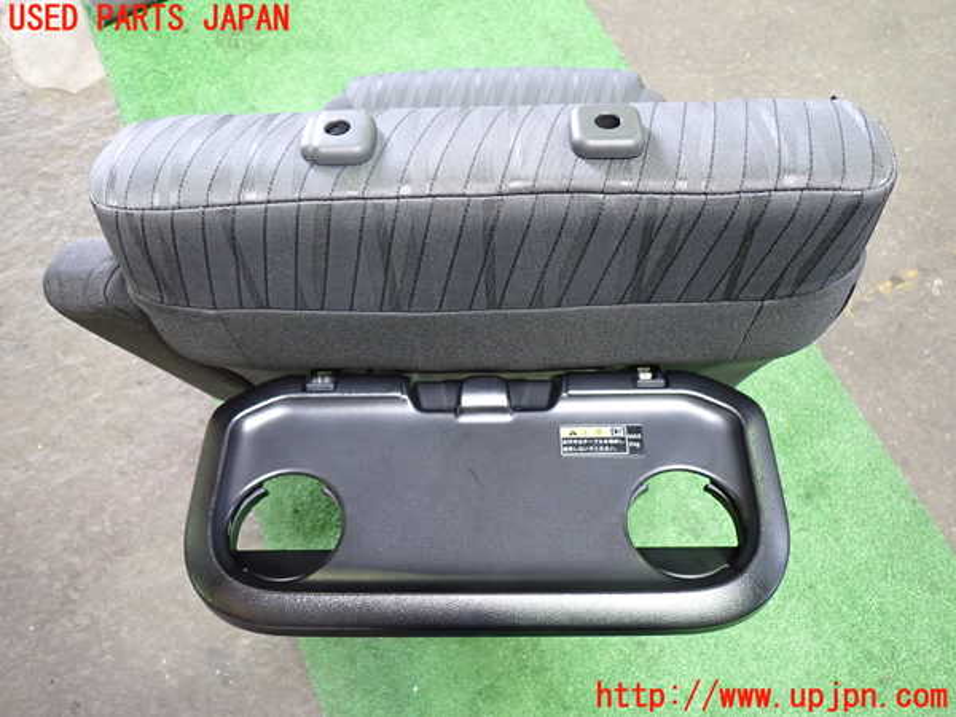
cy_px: 358
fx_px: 773
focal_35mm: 28
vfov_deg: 49.7
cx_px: 478
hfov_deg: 63.4
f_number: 2.2
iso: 500
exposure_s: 1/30
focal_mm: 5.05
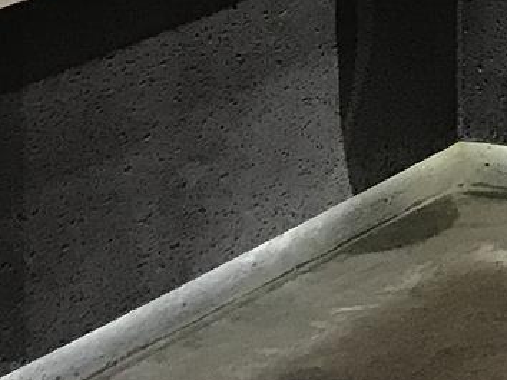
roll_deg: +0.0
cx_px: 1409
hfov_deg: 9.9
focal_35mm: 162
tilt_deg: -0.9
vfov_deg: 8.1
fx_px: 2371
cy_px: -678
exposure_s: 1/33
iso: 40
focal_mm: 3.99
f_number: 1.8
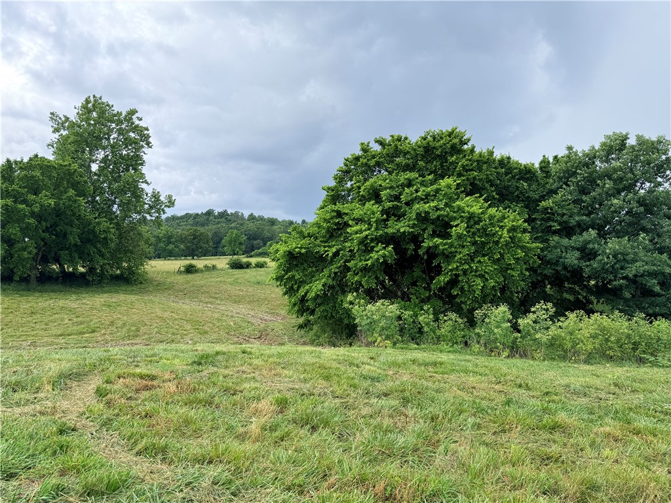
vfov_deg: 56.8
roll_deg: +0.4
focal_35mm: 24
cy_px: 252
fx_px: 465
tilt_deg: +2.4
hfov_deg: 71.6
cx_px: 336
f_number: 1.78
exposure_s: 1/1337
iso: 80
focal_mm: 6.76
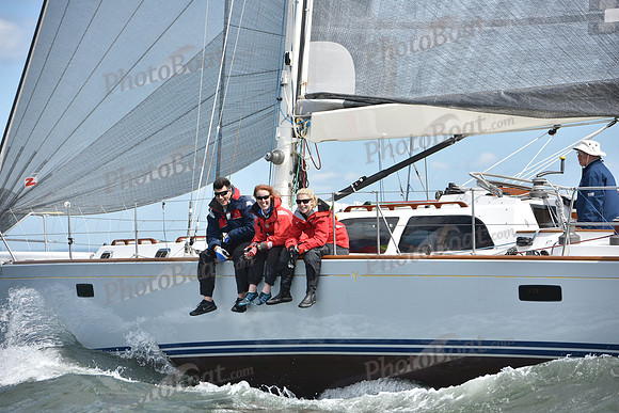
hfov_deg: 10.3
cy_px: 206
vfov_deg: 6.9
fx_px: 3440
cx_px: 310
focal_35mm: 200
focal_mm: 200
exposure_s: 1/1600
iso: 320
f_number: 6.3
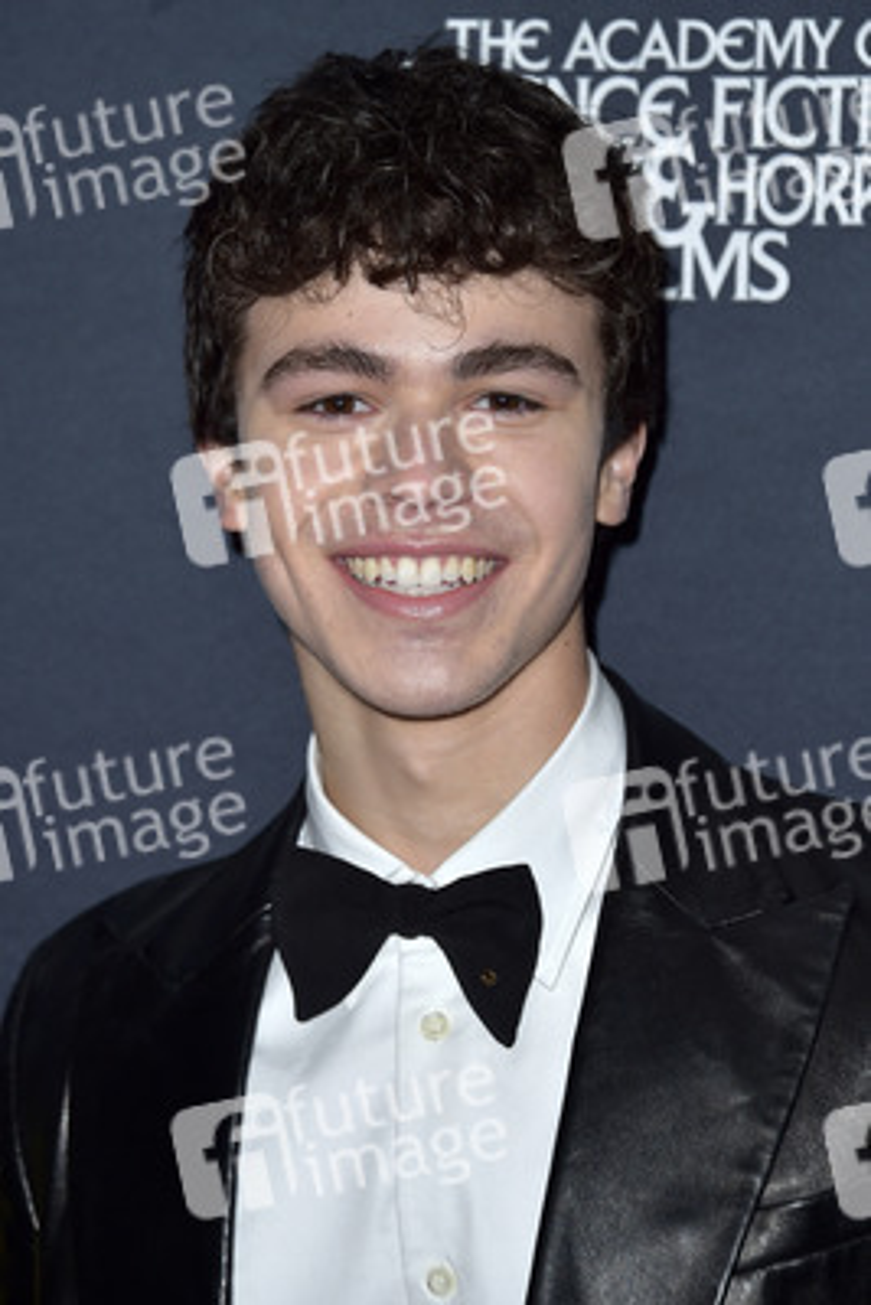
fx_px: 5439
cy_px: 652
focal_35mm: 150
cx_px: 436
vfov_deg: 13.7
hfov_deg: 9.2
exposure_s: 1/250
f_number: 6.3
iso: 250
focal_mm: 150
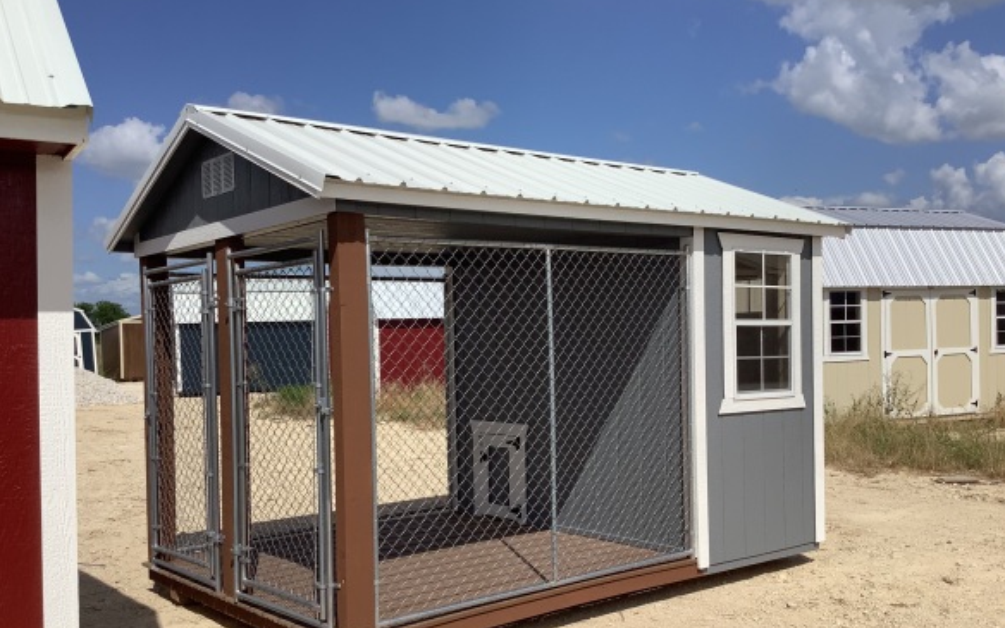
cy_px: 370
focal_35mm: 36
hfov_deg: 54.0
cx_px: 478
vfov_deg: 35.2
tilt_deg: -3.3
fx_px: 986
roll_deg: +1.8
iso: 25
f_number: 2.4
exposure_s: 1/3021
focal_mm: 3.3
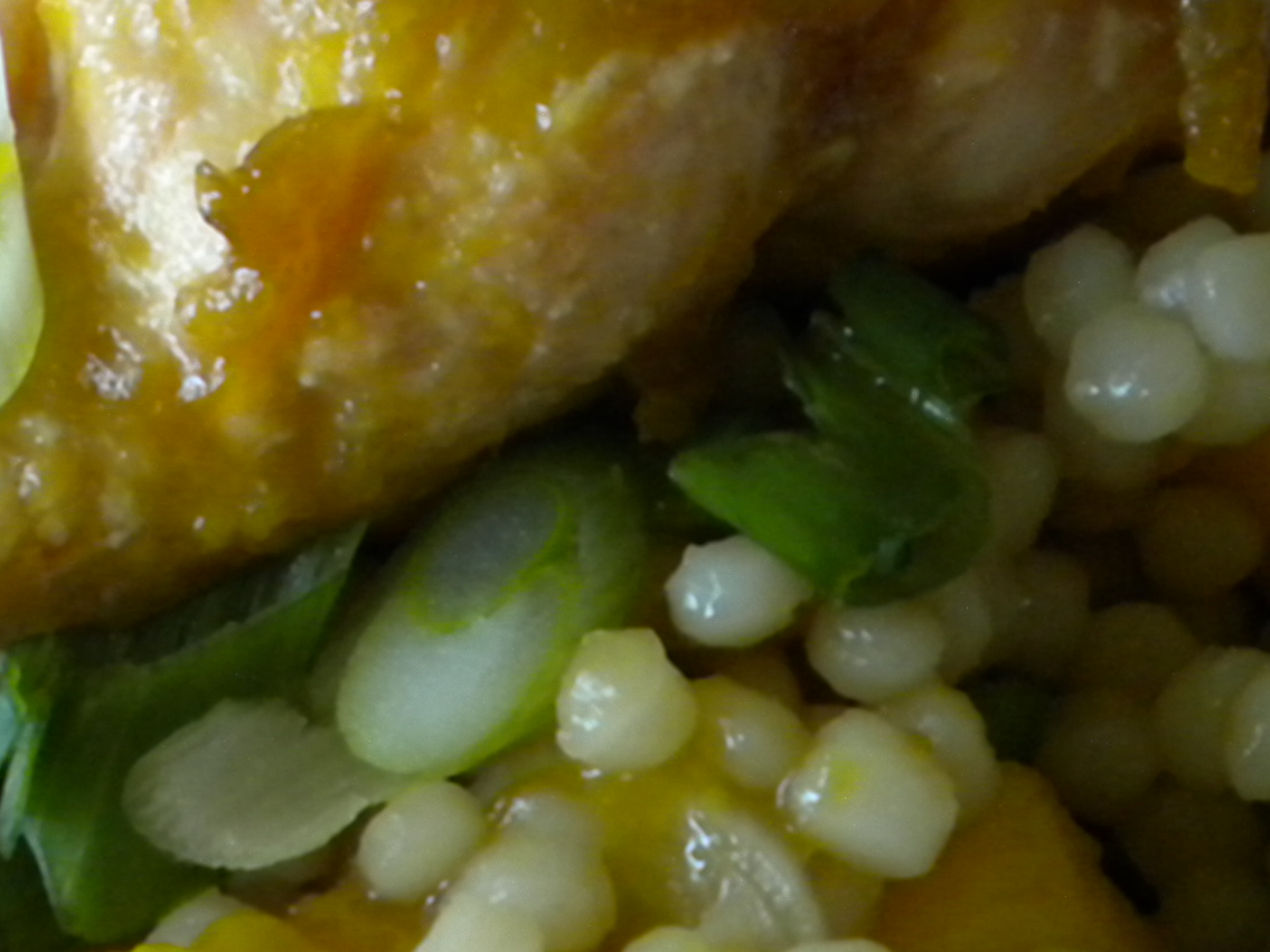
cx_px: 164
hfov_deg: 25.6
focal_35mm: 74
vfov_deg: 19.8
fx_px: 2715
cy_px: 301
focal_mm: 7.4
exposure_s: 1/11.4
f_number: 3.5
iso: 400
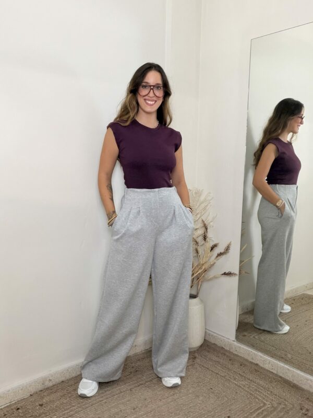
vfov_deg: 60.0
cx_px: 156
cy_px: 209
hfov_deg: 46.8
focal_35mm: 30
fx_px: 362
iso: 125
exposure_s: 1/50
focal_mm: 2.71
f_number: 1.9
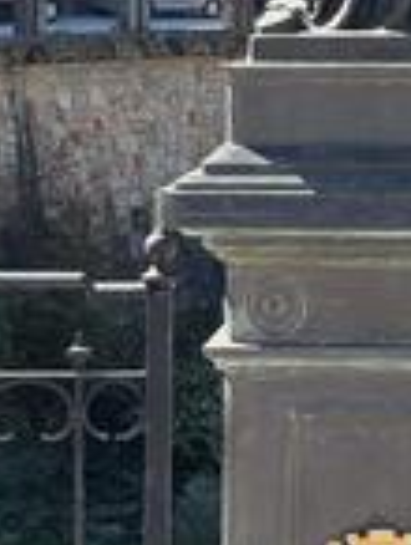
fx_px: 3110
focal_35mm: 197
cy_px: -138
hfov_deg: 7.5
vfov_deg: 9.9
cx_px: 389
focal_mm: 6.76
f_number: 1.78
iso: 100
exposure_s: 1/1678
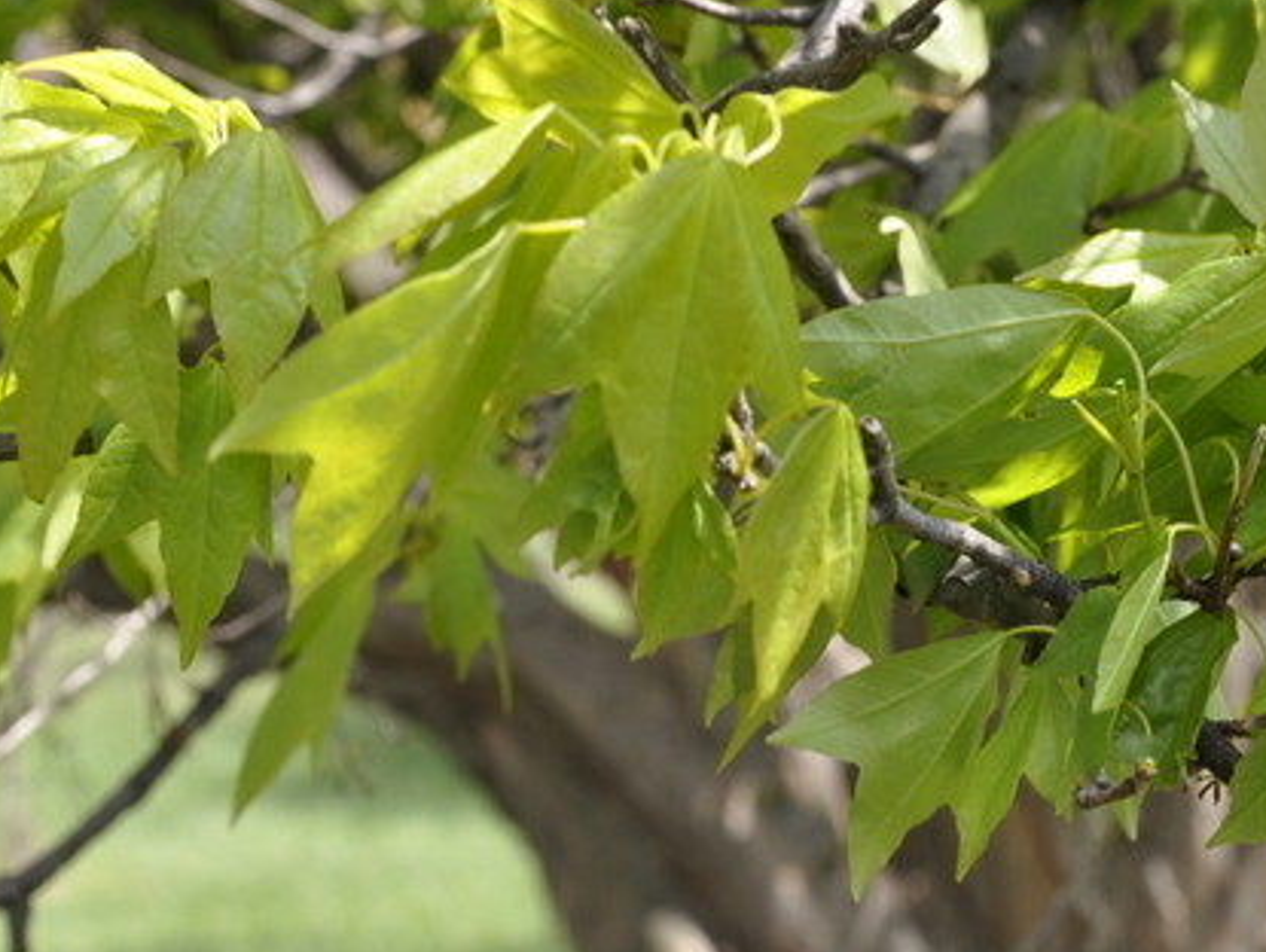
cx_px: 860
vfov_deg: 13.4
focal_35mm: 111
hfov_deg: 17.7
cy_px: 427
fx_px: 4063
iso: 200
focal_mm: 40
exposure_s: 1/100
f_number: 10
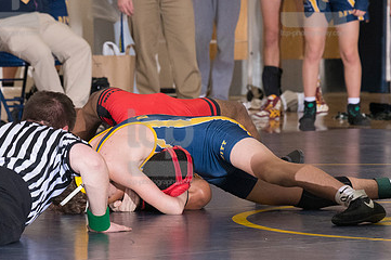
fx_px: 4449
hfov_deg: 5.0
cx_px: 160
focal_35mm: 410
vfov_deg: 3.3
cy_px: 147
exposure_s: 1/250
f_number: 5.6
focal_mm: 170
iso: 2000
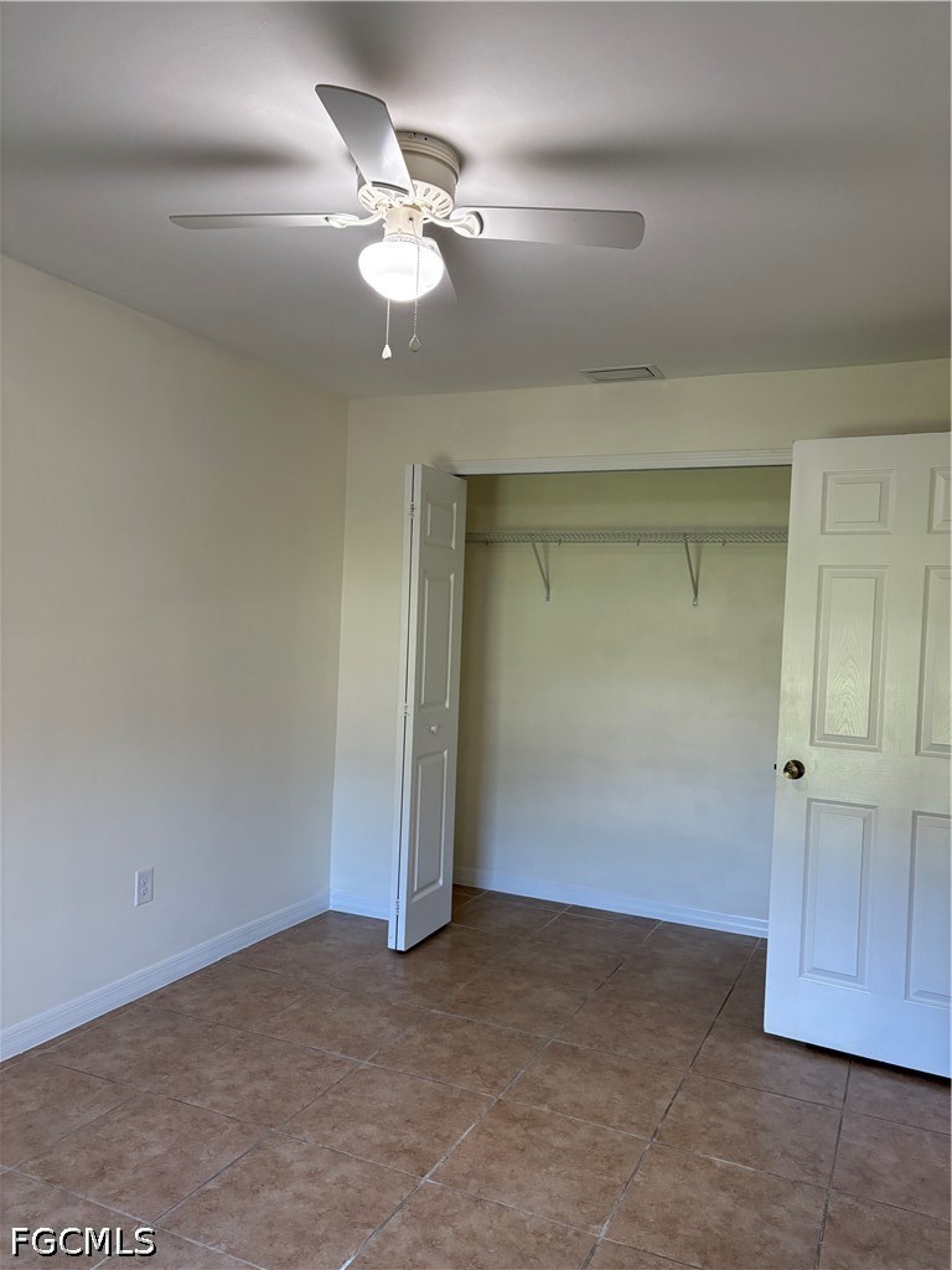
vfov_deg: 67.3
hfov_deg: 53.1
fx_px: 953
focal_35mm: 26
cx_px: 476
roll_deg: -2.9
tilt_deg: +0.0
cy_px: 635
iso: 200
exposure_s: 1/120
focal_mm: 5.96
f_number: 1.6
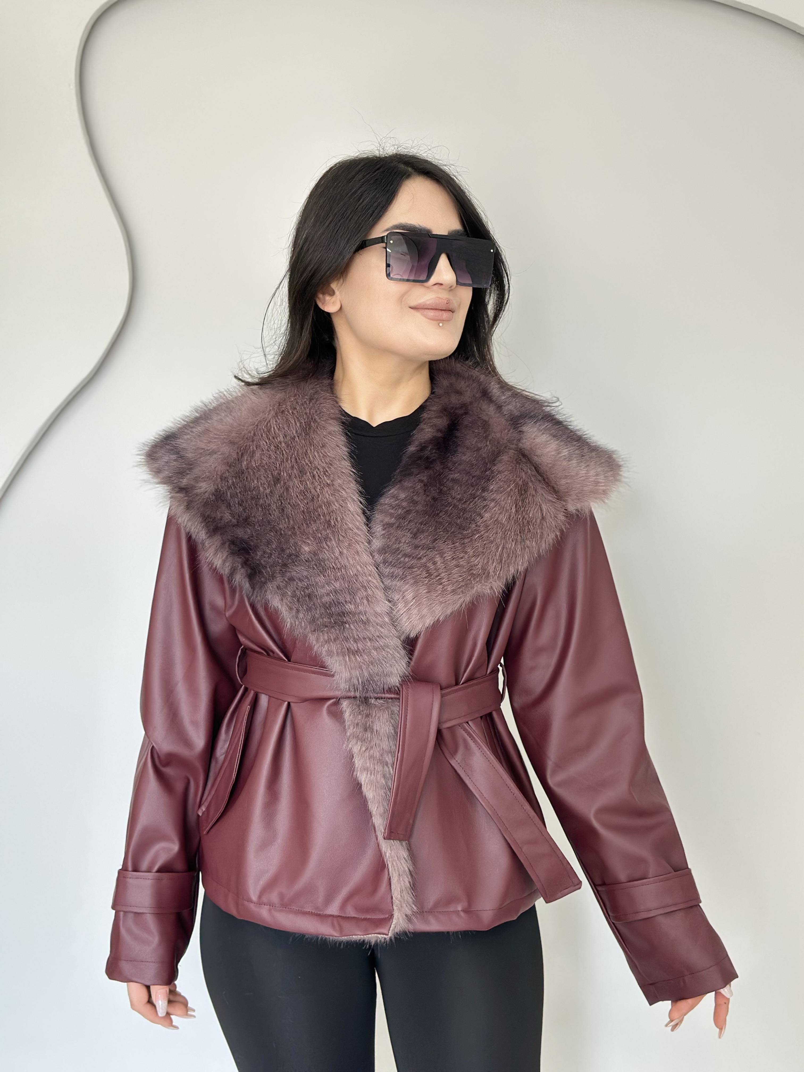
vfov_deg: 39.7
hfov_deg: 30.3
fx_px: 1486
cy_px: 536
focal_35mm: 48
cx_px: 402
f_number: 1.78
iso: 125
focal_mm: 6.86
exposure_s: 1/105
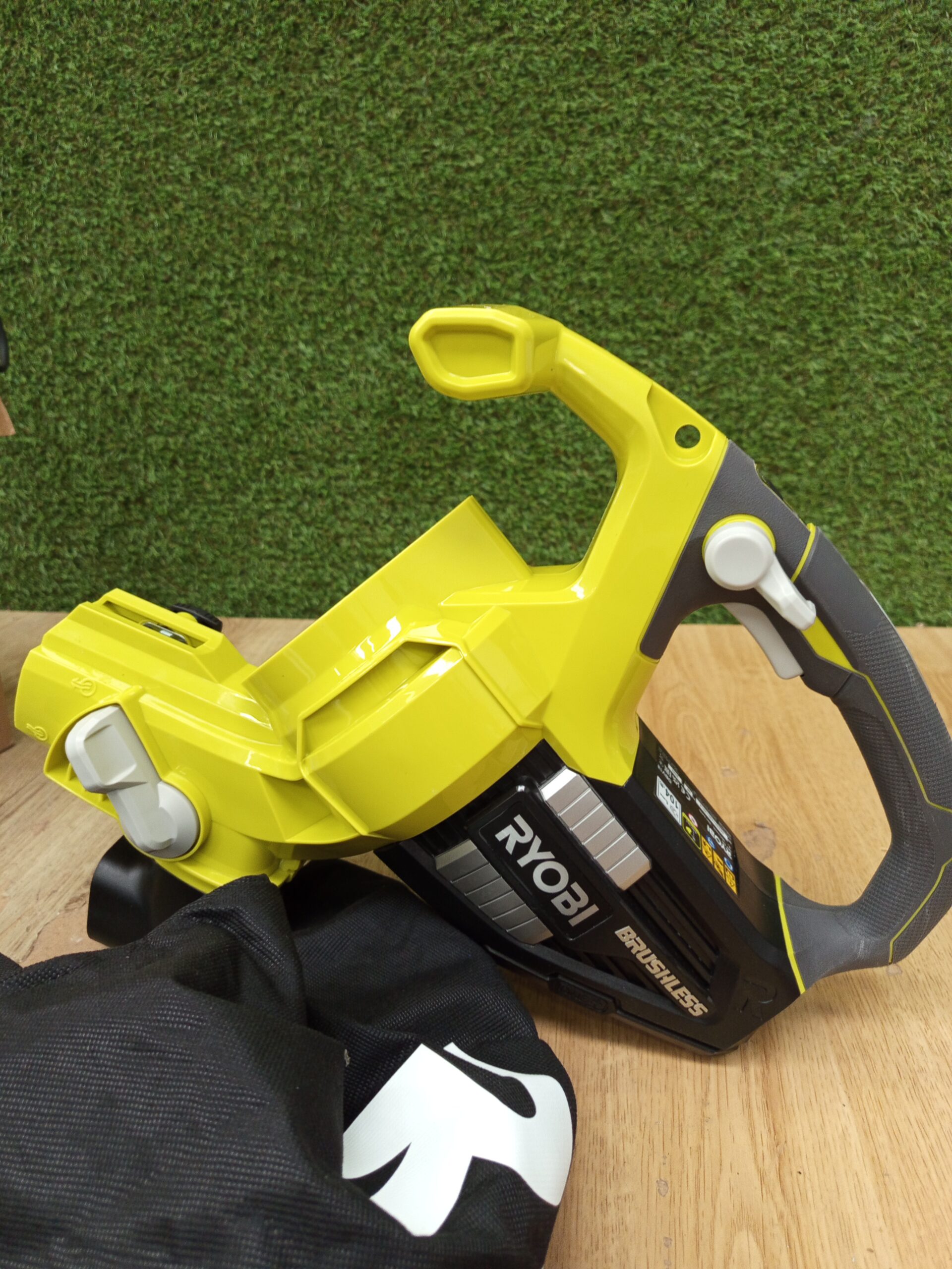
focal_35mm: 24
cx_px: 476
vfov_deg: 71.6
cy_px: 634
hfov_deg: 56.8
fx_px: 880
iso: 480
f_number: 1.7
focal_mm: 5.24
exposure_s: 1/50
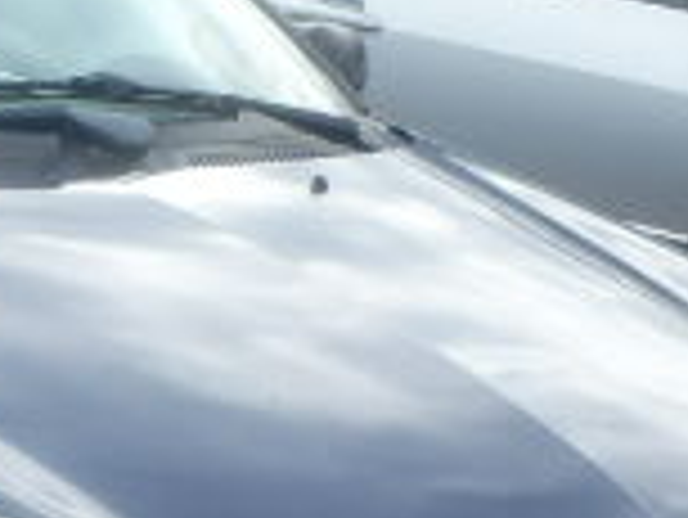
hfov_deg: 13.4
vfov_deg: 10.4
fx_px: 2824
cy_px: 518
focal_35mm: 142
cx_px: -211
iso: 125
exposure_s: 1/250
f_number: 4.4
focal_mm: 6.1
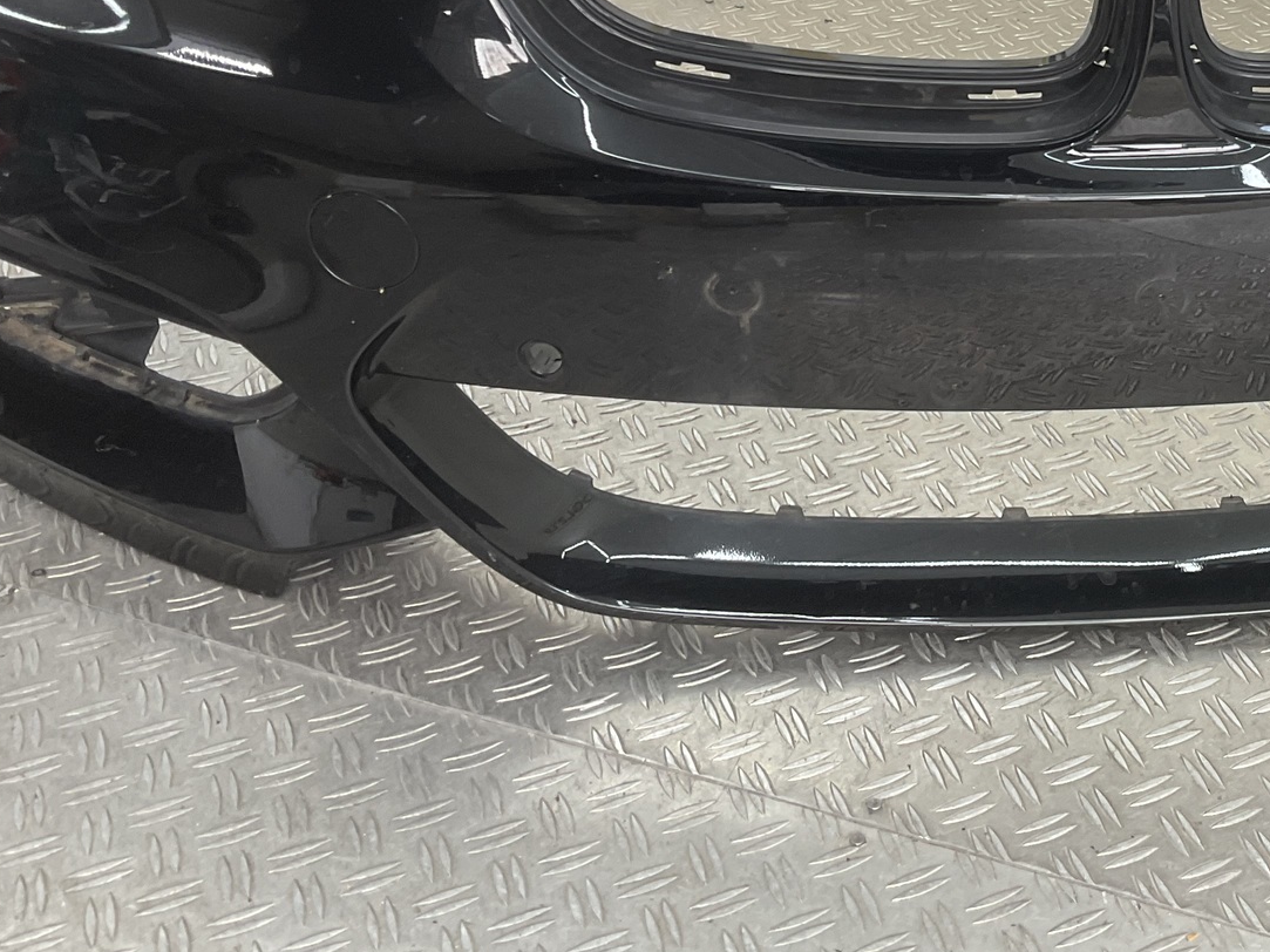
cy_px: 124
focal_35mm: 54
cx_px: 1089
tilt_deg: -28.1
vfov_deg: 26.3
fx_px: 1981
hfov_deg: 34.0
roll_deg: -1.4
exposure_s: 1/100
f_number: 1.8
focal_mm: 3
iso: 25
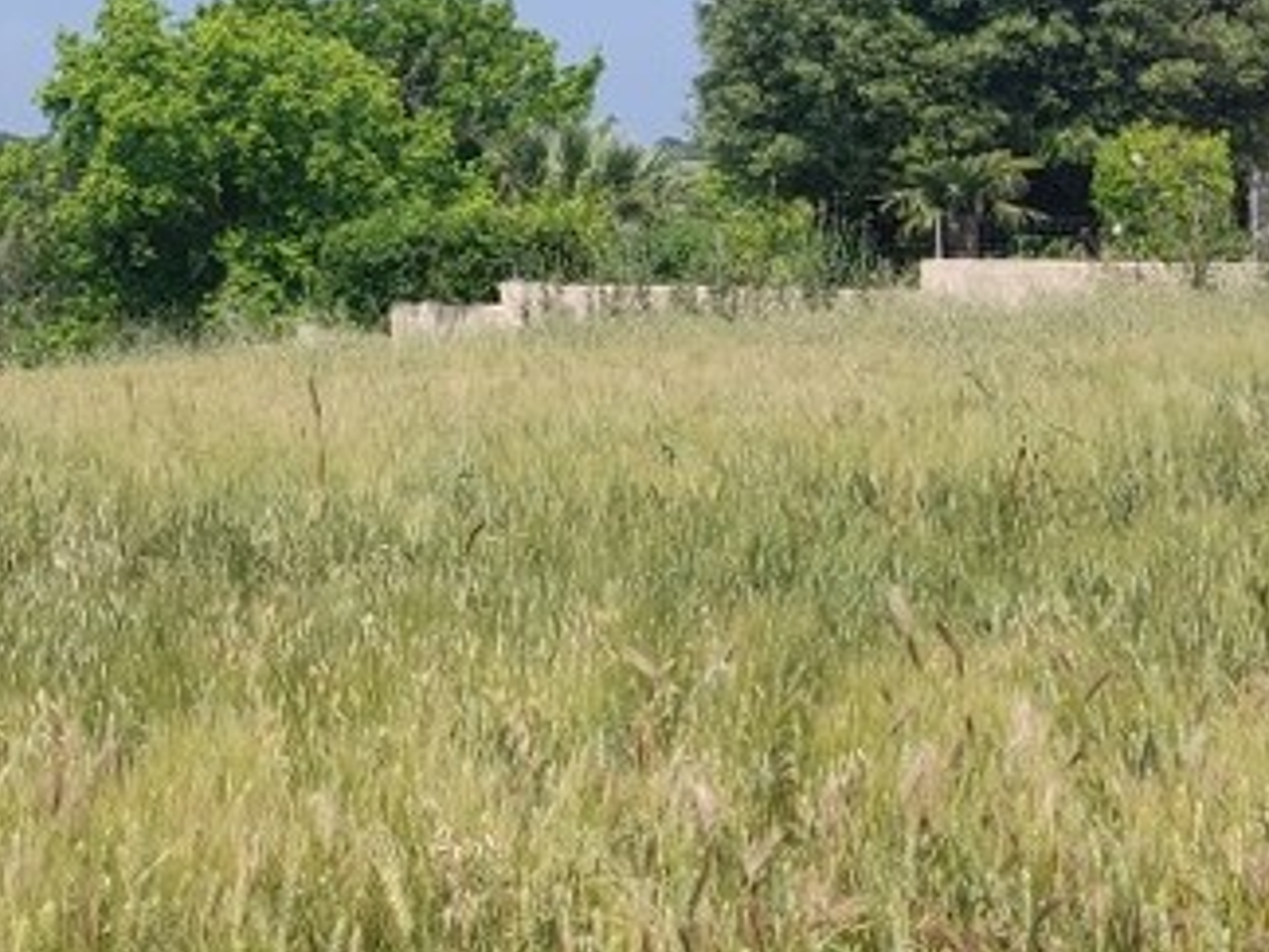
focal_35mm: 79
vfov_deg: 18.3
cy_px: 82
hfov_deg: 24.1
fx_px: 2896
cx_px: 149
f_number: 1.79
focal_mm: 4.71
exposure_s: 1/1213
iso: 50
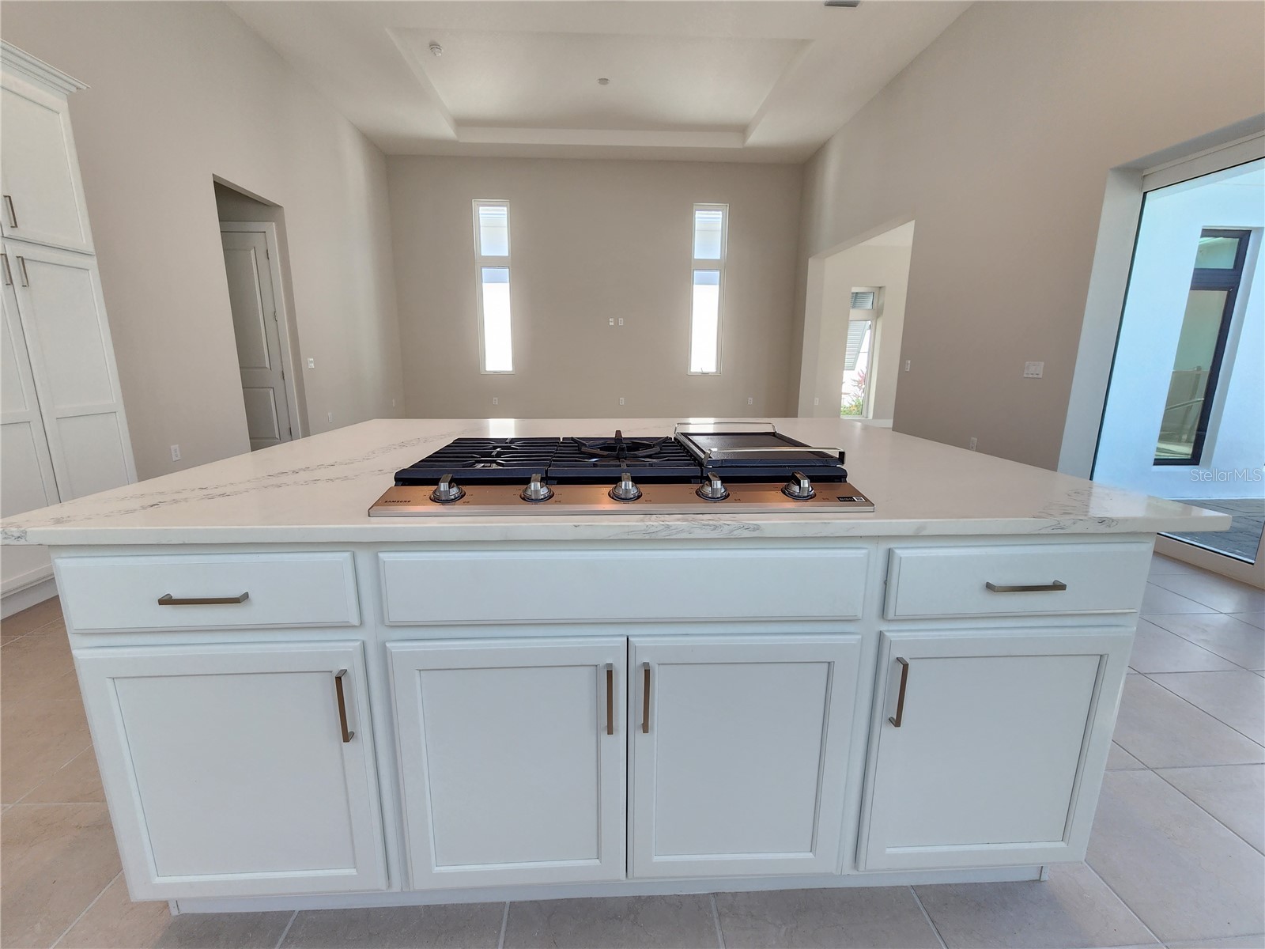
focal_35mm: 13
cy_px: 474
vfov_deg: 89.9
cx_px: 632
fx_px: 475
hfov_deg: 106.2
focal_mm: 2.2
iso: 64
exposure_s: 1/60
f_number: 2.2
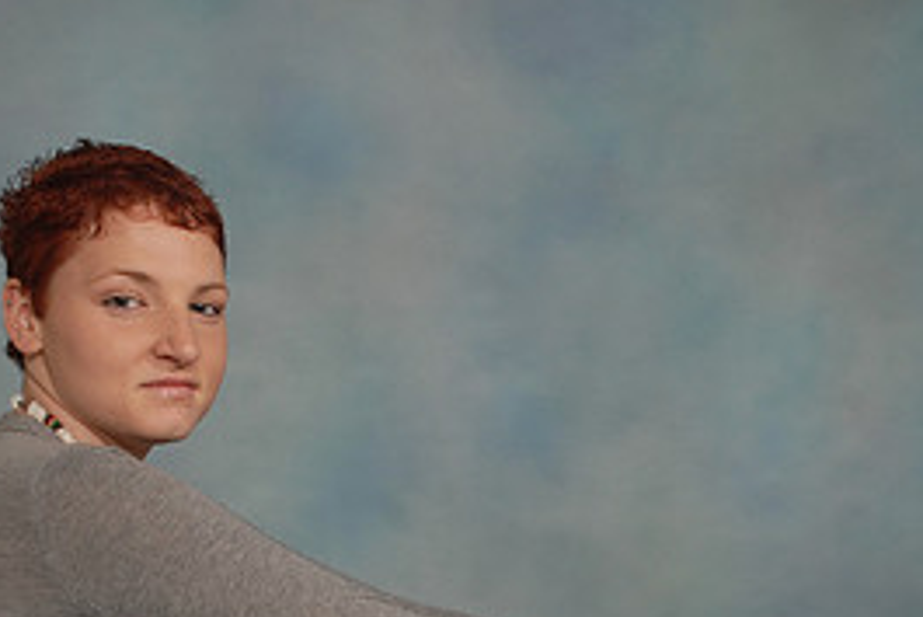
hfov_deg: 19.4
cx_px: 515
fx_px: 2693
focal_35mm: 105
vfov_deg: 12.9
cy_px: 614
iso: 100
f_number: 5.6
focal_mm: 32
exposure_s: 1/125
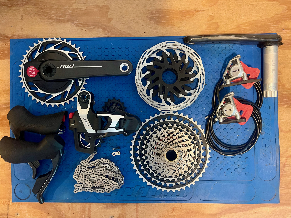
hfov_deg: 69.4
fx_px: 210
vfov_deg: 54.9
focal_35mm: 25
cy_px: 109
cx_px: 146
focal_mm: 5.1
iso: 640
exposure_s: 1/40
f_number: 1.6
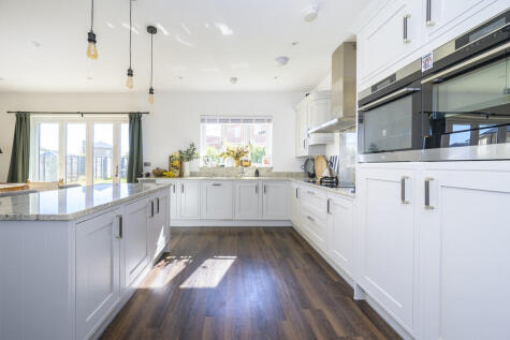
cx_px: 255
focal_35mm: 14
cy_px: 170
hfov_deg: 104.2
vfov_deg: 81.2
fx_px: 198
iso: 320
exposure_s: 1/125
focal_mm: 14
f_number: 7.1
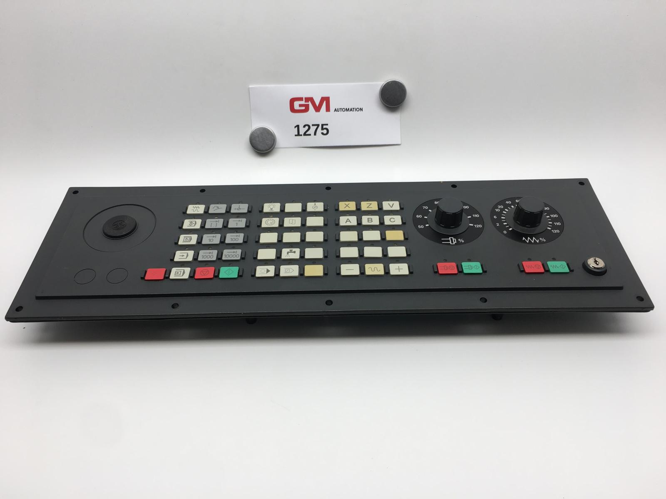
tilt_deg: -42.8
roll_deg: +1.4
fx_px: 558
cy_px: 250
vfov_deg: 48.2
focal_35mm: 29
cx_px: 333
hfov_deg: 61.7
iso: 25
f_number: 2.2
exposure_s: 1/125
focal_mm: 4.15
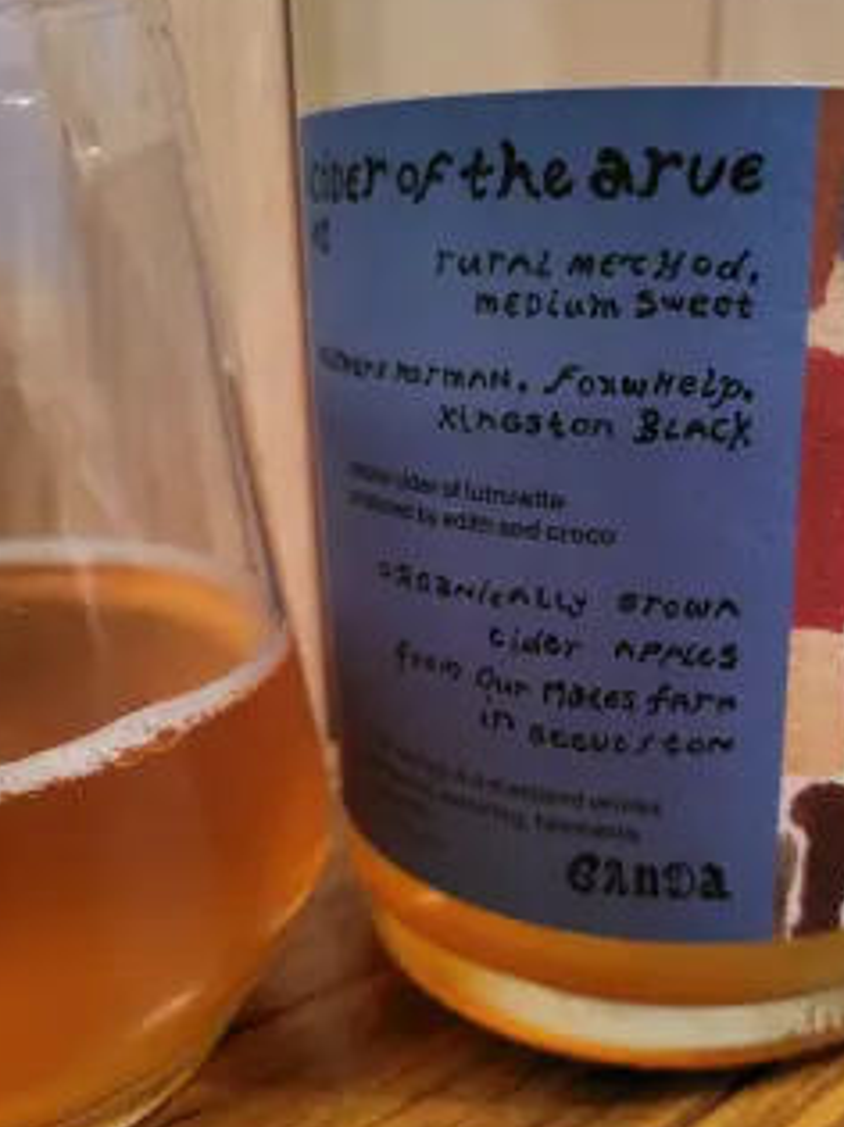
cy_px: 547
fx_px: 1074
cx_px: 508
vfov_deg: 55.4
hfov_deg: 42.7
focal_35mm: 33
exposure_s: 1/25
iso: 1000
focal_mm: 5.4
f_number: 1.8
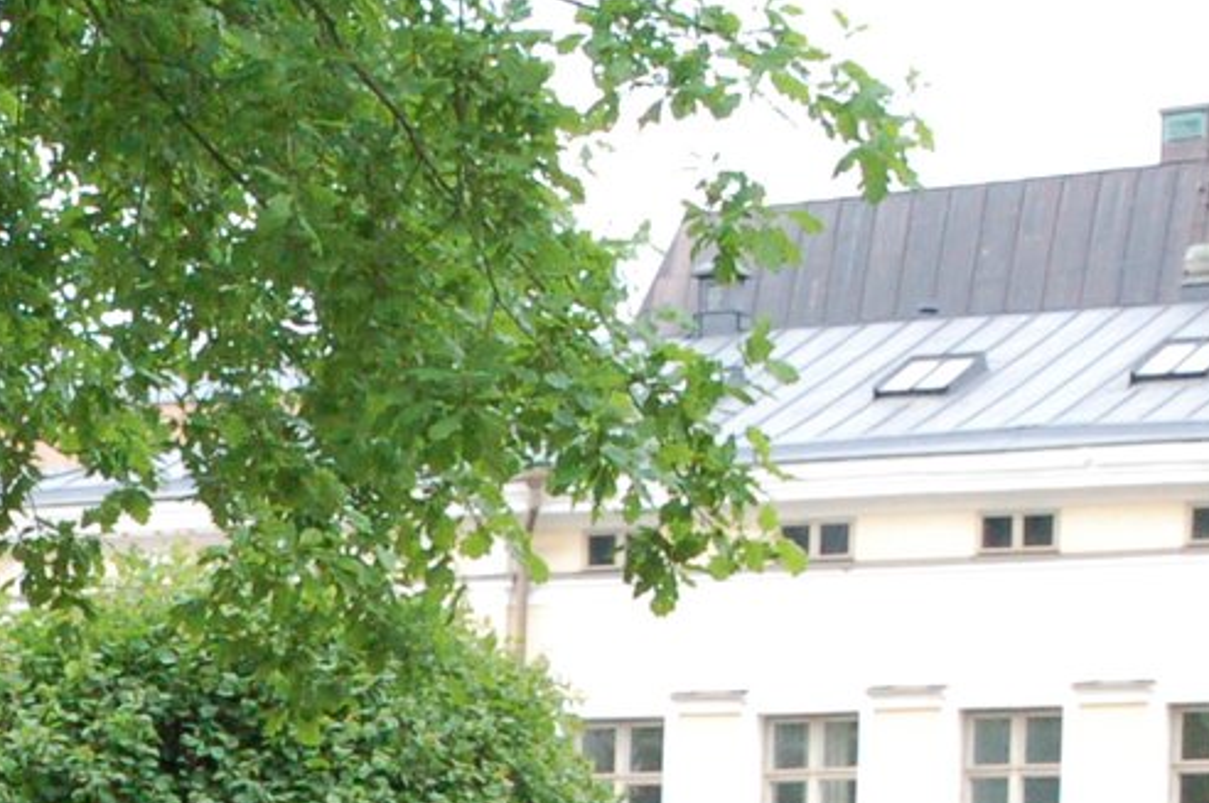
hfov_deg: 10.6
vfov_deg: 7.1
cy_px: 1294
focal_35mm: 189
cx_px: -391
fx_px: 6342
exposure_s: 1/125
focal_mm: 31
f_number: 10
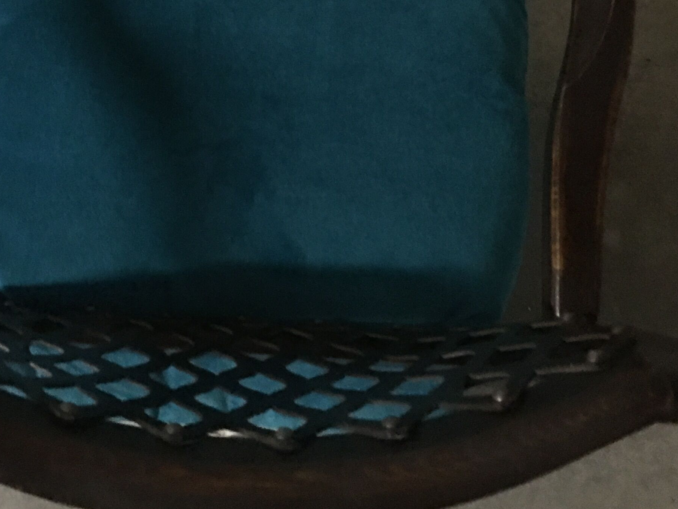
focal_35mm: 65
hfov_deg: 29.7
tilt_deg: -63.9
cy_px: 39
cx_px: 237
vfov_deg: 22.0
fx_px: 1273
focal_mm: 4.15
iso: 160
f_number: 2.2
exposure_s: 1/4
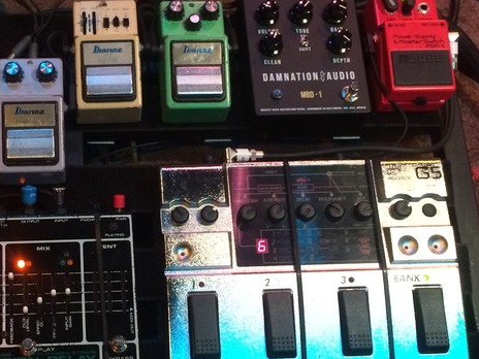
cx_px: 109
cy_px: 208
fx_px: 886
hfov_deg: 29.7
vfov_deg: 22.9
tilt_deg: -60.6
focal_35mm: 64
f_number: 2.2
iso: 320
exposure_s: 1/17
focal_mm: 4.15
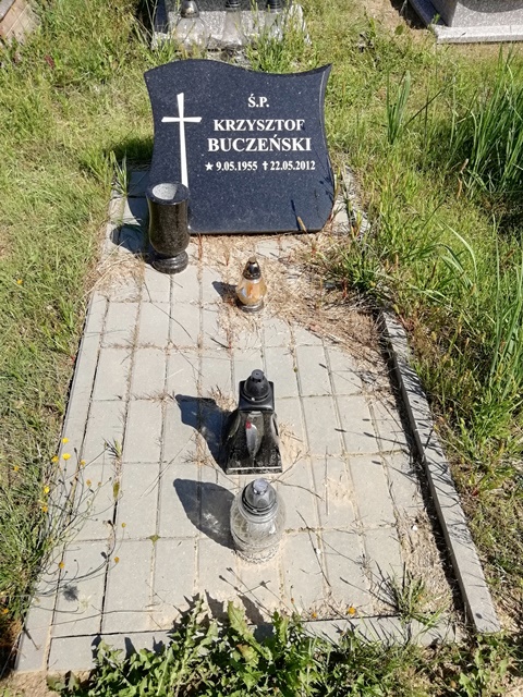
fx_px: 524
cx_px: 262
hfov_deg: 53.1
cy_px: 348
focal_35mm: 26
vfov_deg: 67.3
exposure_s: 1/1200
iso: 50
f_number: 2.2
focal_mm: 3.21
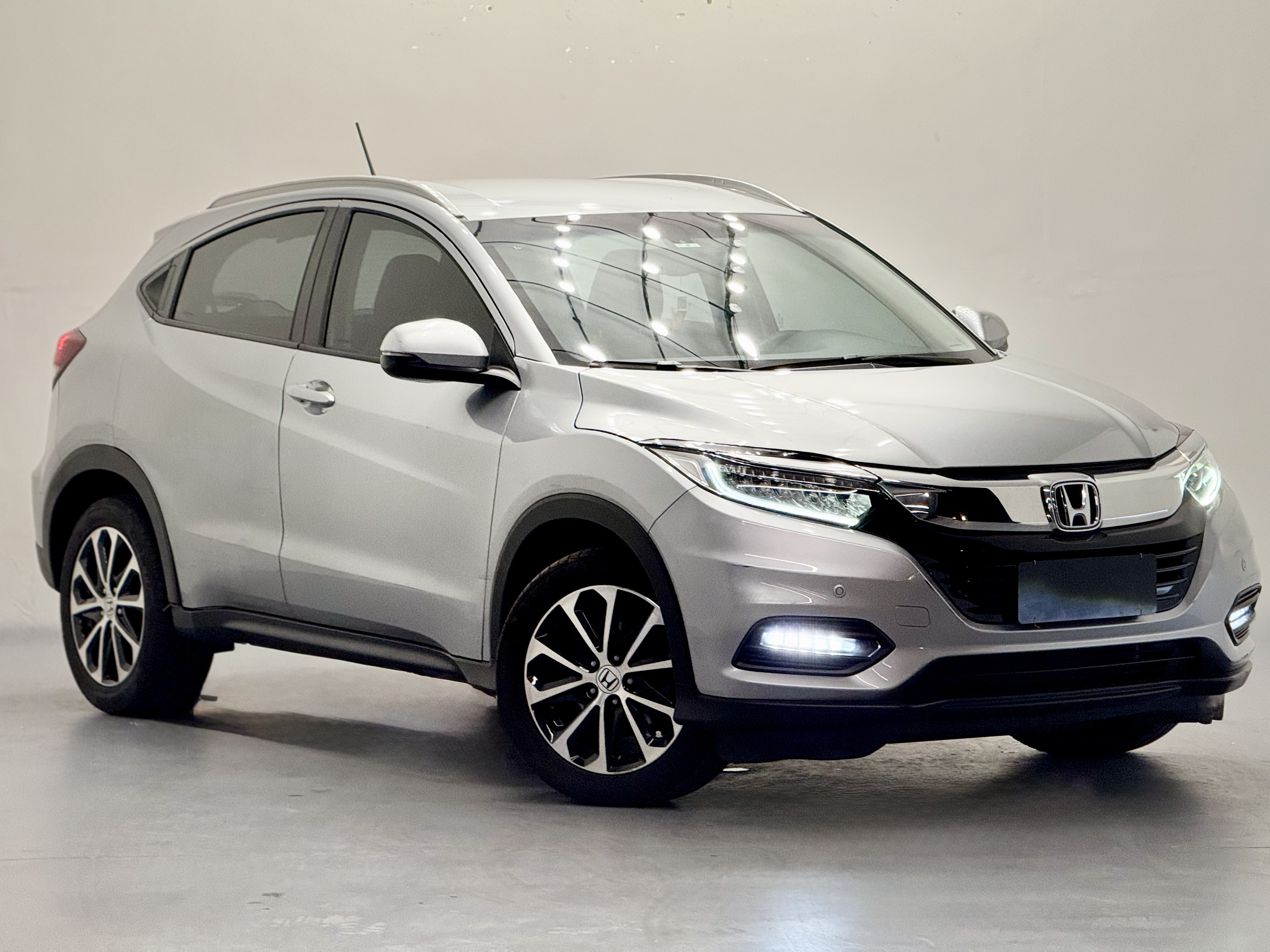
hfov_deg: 15.9
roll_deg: +1.0
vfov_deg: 12.0
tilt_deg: -3.4
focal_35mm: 124
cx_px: 656
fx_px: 4549
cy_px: 461
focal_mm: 15.66
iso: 250
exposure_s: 1/120
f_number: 2.8
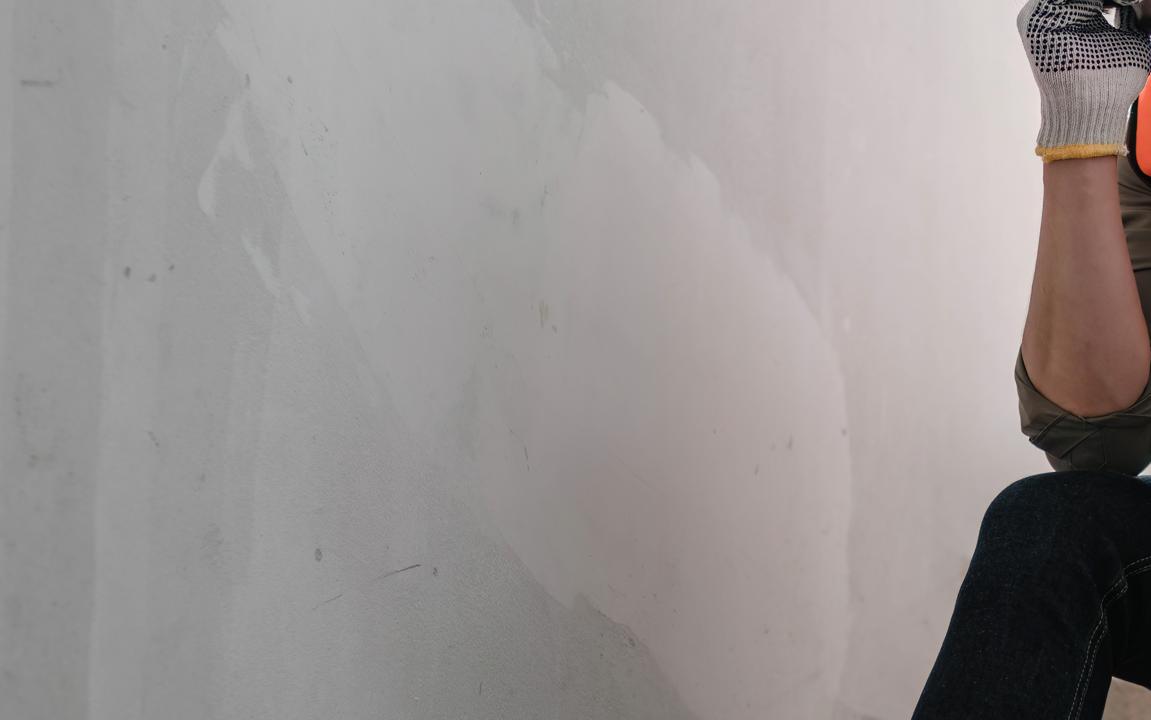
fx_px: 5207
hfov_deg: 12.6
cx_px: 925
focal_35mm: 166
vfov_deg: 7.9
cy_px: 401
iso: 200
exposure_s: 1/500
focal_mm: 50
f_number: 1.4
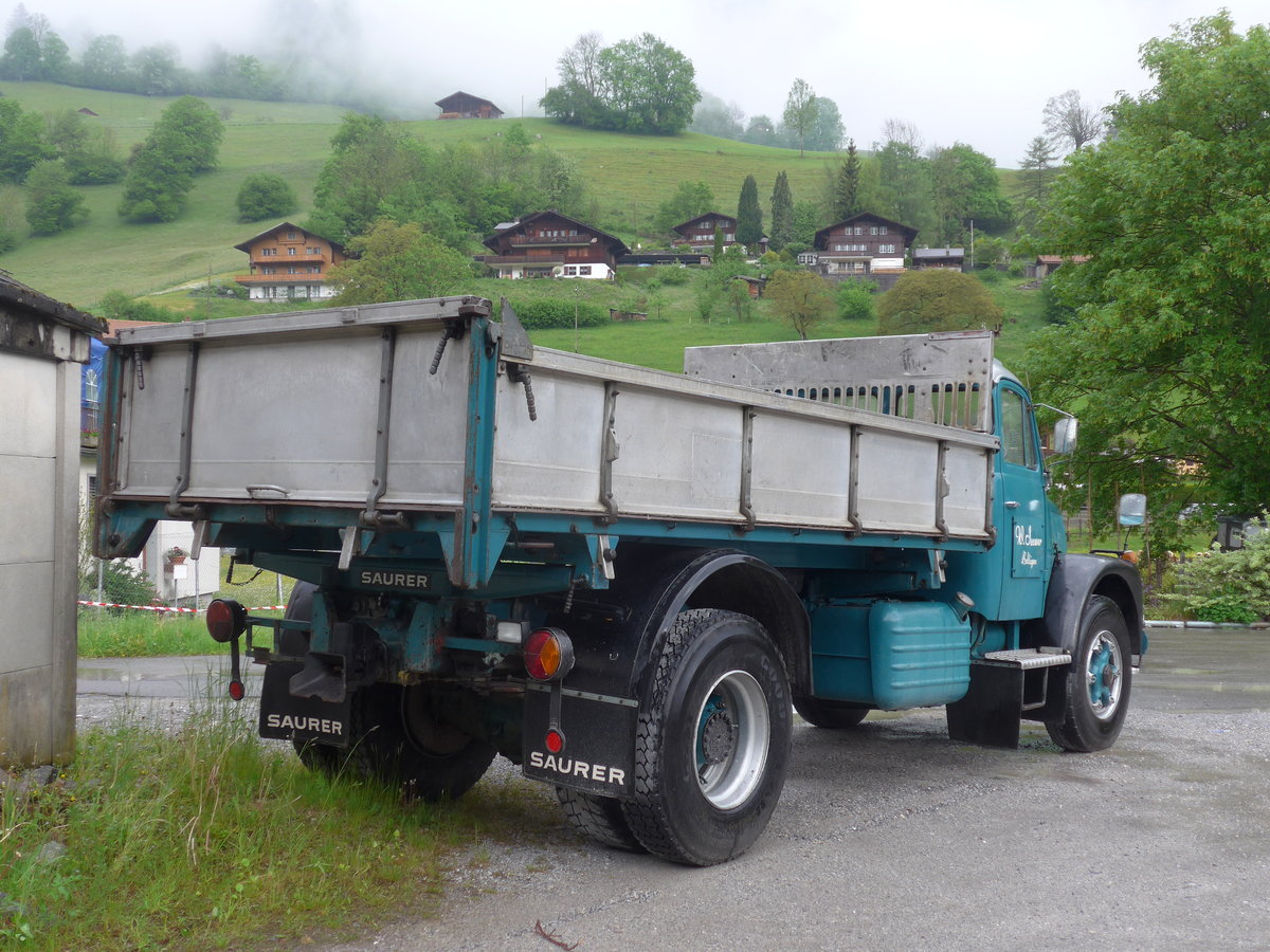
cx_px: 635
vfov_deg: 35.1
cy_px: 476
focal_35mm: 41
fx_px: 1504
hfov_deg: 45.8
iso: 80
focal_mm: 8.4
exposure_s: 1/160
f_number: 2.8
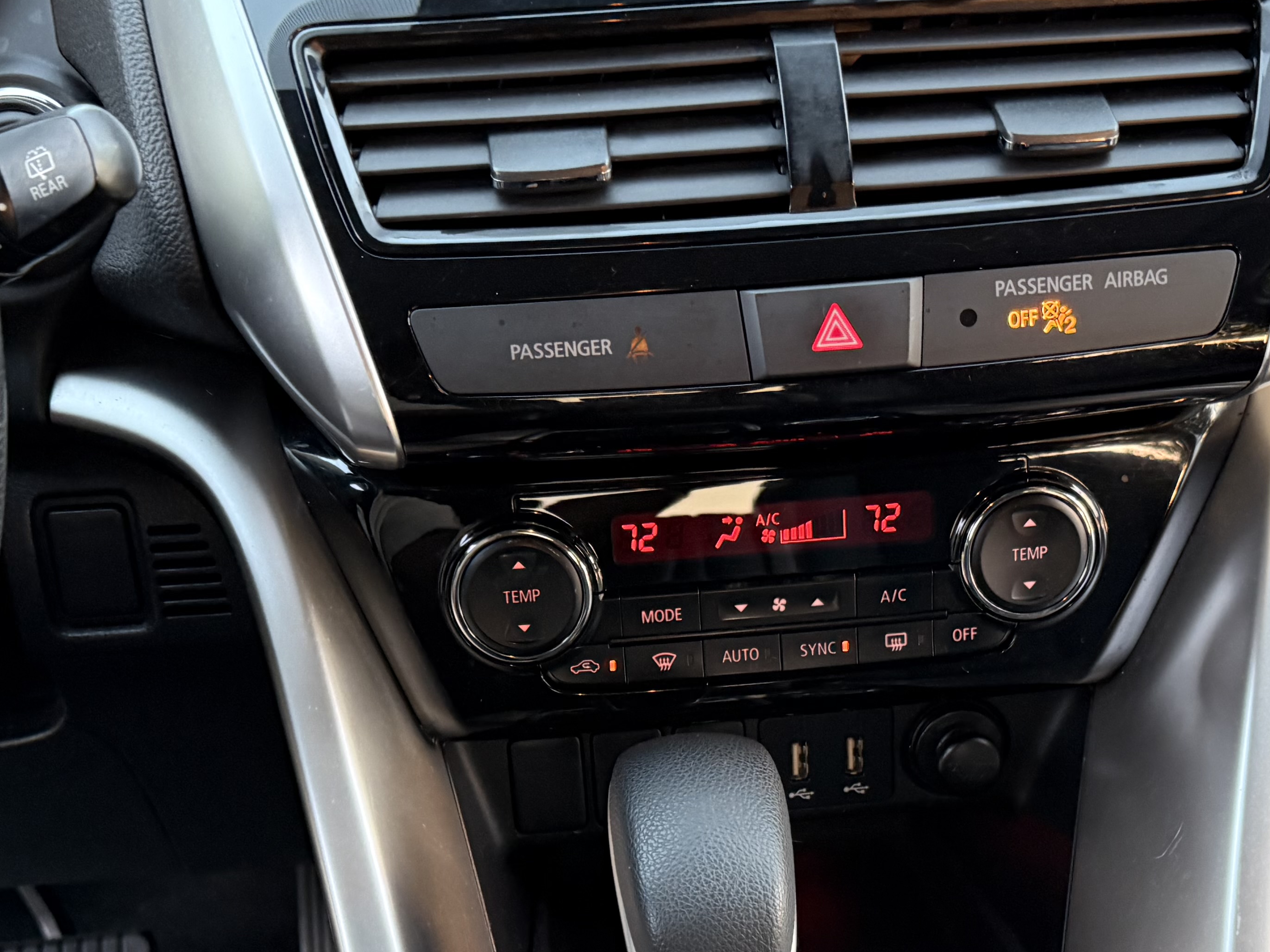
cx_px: 700
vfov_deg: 28.5
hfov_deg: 38.2
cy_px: 765
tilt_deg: -35.8
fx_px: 1834
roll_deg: +1.7
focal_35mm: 50
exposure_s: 1/41
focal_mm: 6.76
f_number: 1.78
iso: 500
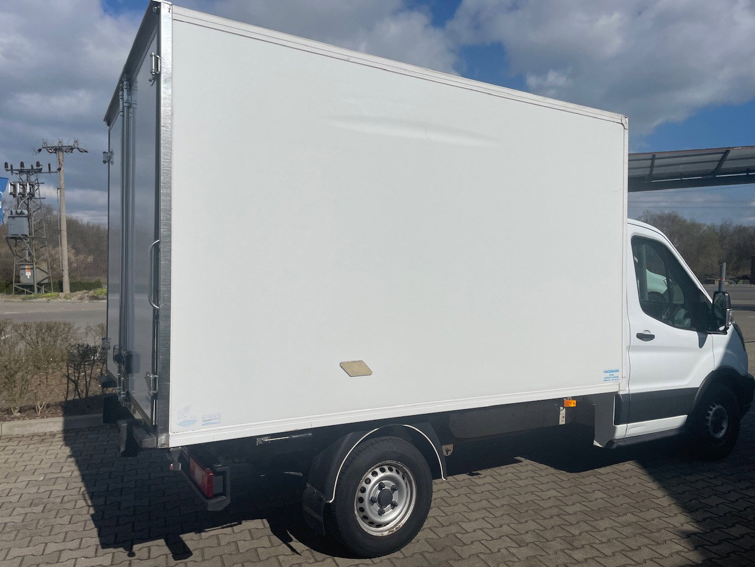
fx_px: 567
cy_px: 284
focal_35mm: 26
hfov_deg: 67.3
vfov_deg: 53.1
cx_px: 378
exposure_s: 1/14925
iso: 32
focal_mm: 4.2
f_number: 1.6
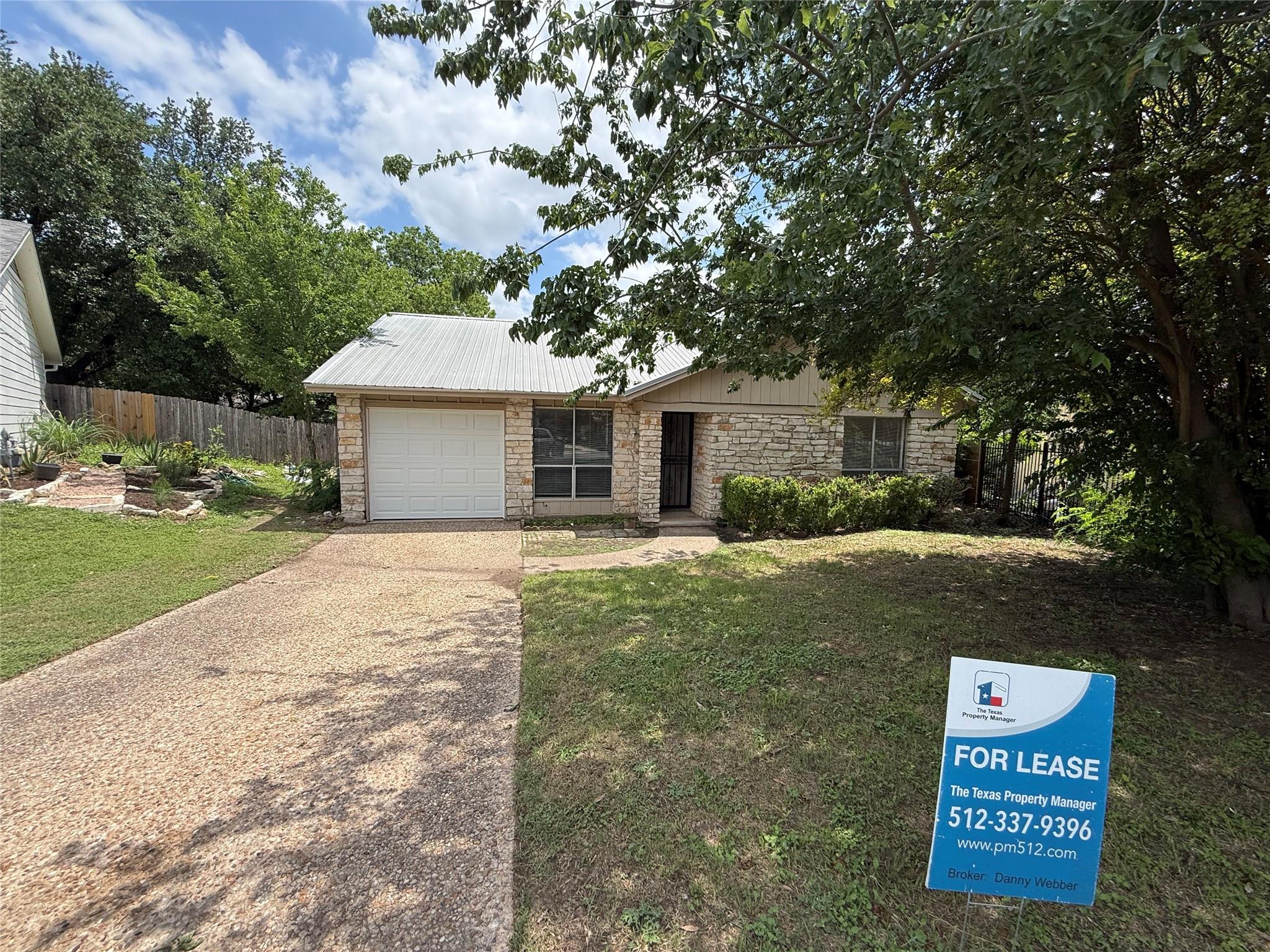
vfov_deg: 85.7
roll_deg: -1.6
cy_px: 476
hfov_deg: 102.1
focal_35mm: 14
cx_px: 635
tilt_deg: -5.1
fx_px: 514
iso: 50
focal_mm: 2.22
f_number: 2.2
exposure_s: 1/1534
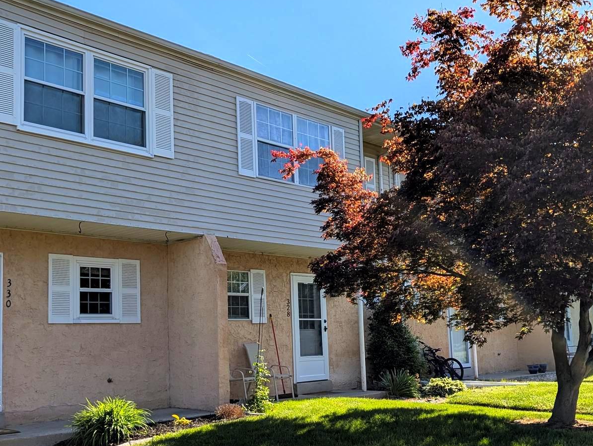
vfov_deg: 35.2
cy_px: 255
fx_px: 703
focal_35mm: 41
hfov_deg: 45.6
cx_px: 332
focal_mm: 6.9
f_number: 1.68
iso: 22
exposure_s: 1/1484
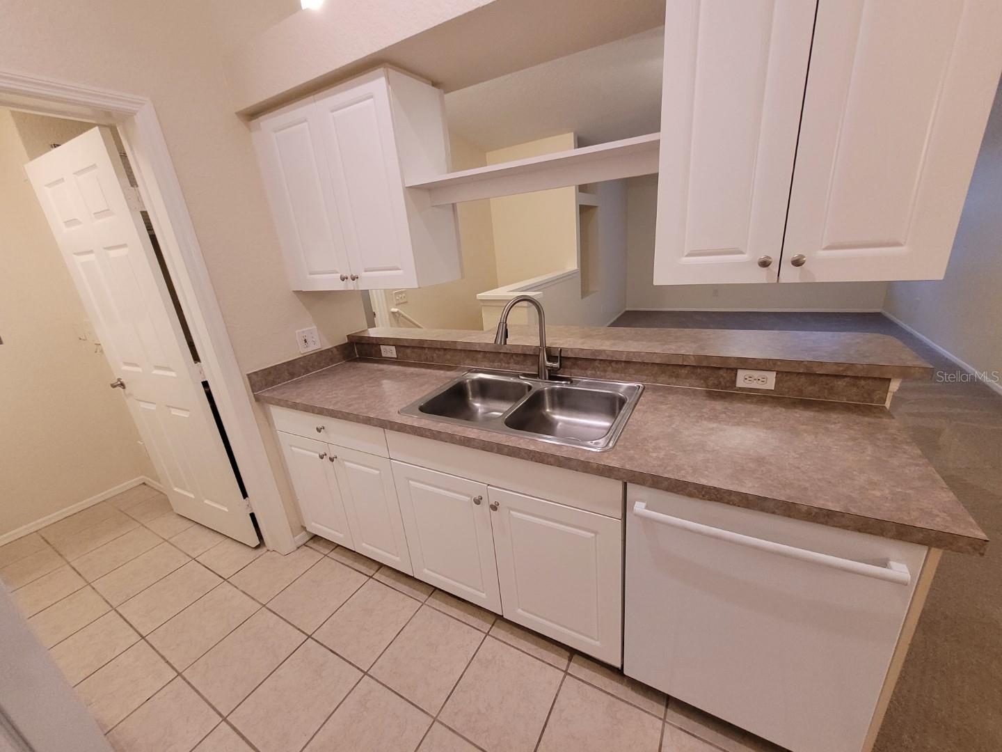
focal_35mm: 13
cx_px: 501
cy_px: 376
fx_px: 376
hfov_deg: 106.2
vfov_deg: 89.9
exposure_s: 1/60
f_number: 2.2
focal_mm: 1.74
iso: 400
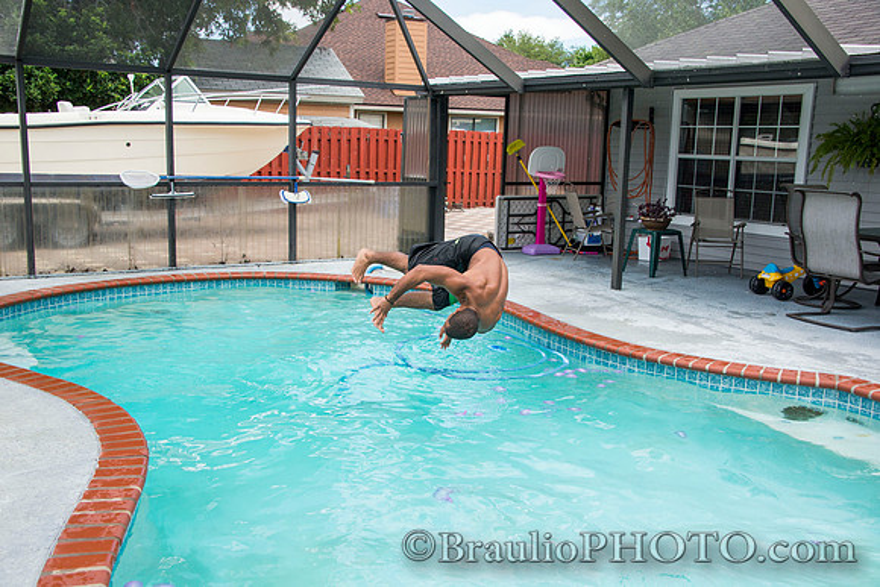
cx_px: 440
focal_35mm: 36
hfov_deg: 53.1
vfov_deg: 36.9
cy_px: 294
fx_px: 880
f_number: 7.1
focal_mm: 36
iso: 400
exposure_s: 1/1000
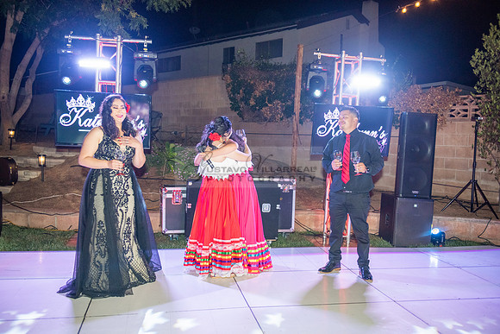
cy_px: 167
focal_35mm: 34
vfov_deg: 38.9
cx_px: 250
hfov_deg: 55.8
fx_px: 472
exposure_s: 1/100
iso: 1600
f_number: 3.2
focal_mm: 34
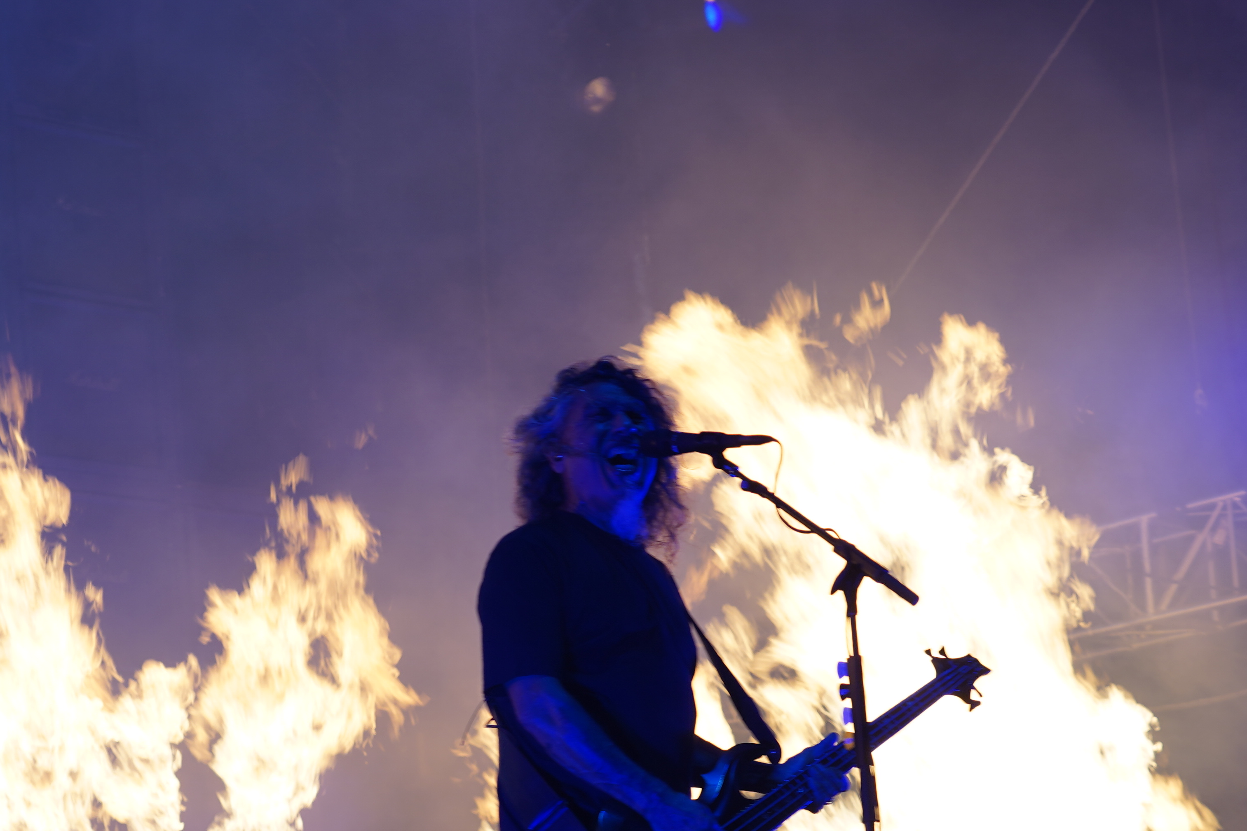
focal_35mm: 115
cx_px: 660
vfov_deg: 11.9
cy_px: 647
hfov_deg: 17.8
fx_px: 3983
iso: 100
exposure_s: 1/100
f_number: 5
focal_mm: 58
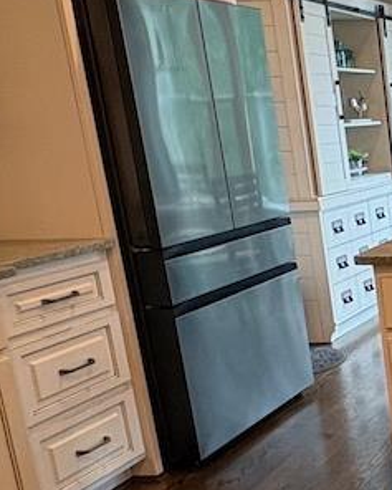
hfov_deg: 19.5
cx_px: 701
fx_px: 855
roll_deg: +1.7
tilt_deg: -13.5
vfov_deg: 31.8
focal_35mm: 59
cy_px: 310
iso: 320
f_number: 2.2
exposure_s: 1/60
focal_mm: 2.22
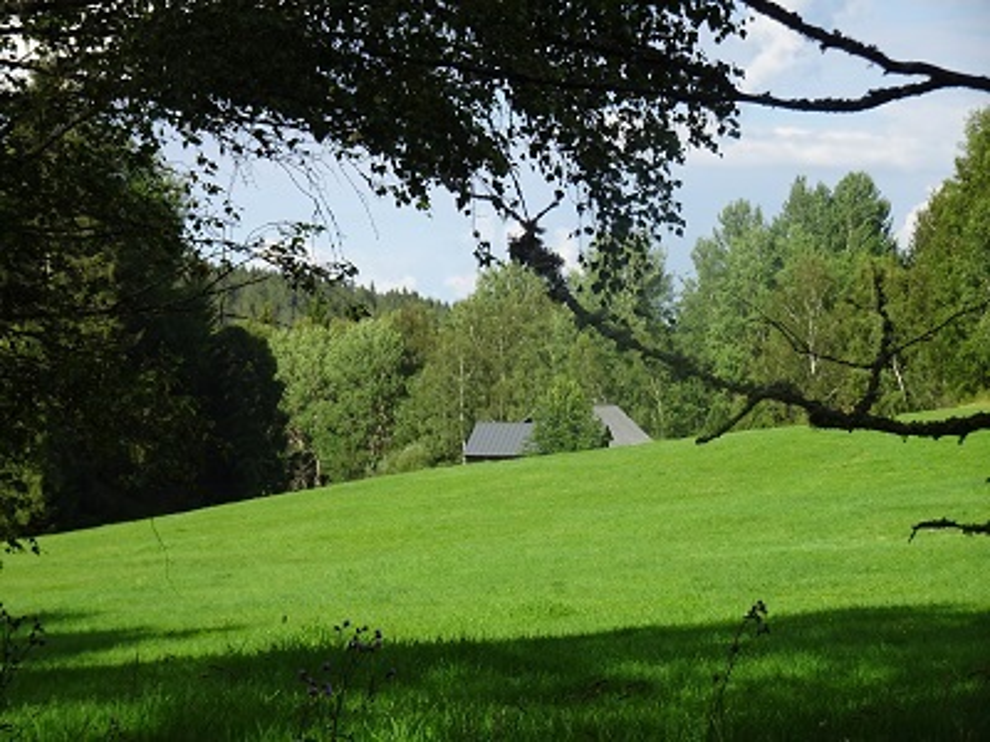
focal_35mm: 139
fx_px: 3975
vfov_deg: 10.7
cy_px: 371
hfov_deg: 14.2
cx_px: 495
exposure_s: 1/320
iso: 80
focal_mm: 23.73
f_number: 5.6
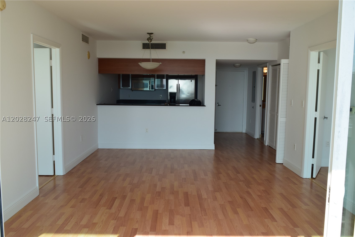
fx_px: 296
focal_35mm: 30
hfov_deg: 61.9
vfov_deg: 43.6
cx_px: 178
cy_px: 118
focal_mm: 20
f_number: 10
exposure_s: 1/250
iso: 400
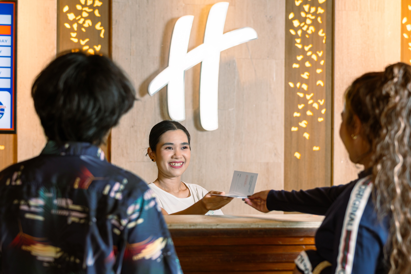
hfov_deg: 27.0
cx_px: 206
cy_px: 137
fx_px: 856
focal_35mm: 75
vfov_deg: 18.2
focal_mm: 50
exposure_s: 1/100
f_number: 2
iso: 160
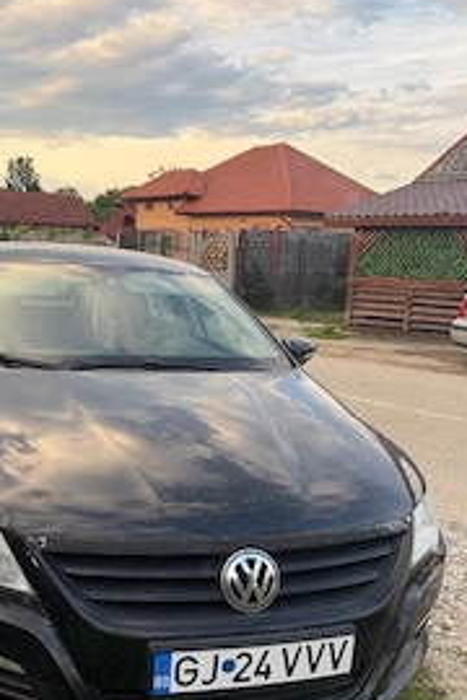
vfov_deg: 51.0
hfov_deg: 35.4
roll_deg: -2.1
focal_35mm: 37
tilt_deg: -16.3
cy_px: 461
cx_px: 140
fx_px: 720
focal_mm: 6.76
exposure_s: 1/547
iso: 100
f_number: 1.78
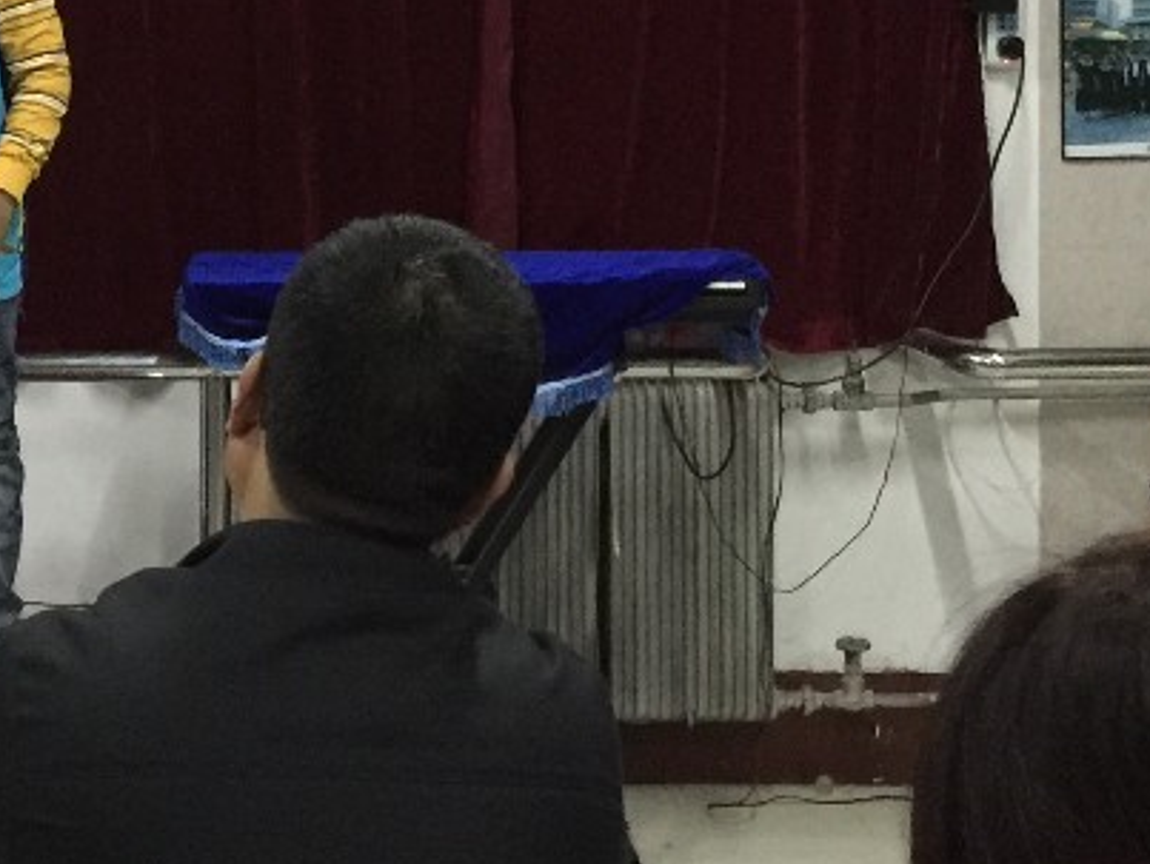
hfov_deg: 20.3
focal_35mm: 92
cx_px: -108
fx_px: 3059
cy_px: 194
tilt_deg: -3.0
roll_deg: -0.1
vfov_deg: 16.0
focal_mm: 4.15
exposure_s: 1/8
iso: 160
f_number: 2.2
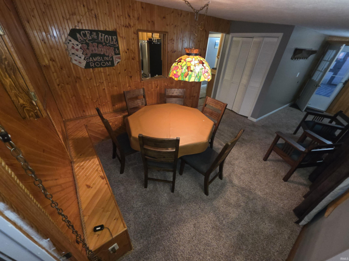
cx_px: 174
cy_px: 130
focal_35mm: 13
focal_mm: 2.2
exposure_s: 1/40
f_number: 1.9
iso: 250
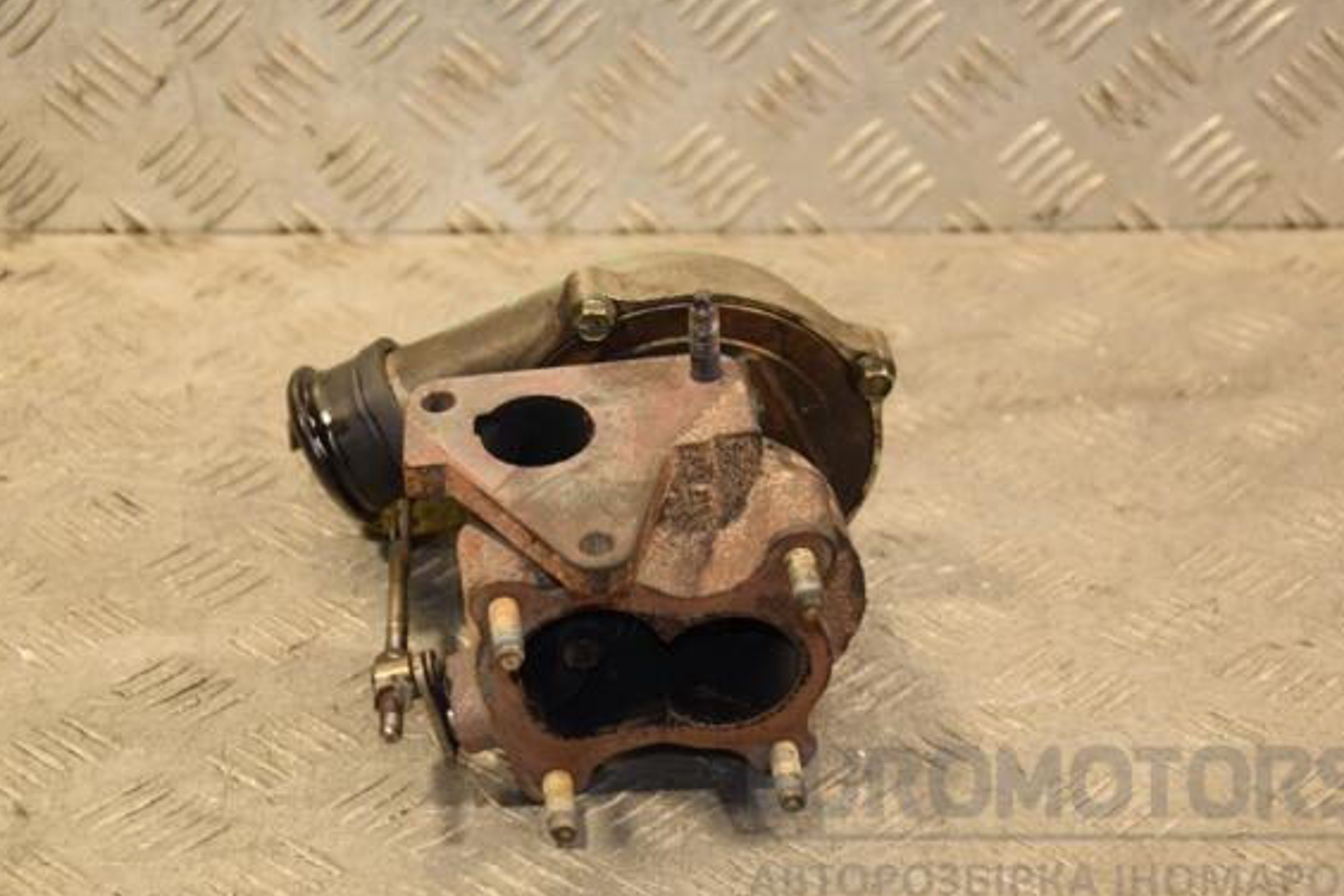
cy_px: 465
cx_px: 703
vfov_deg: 16.5
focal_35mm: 83
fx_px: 3098
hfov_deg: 24.5
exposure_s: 1/125
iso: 800
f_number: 5
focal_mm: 52
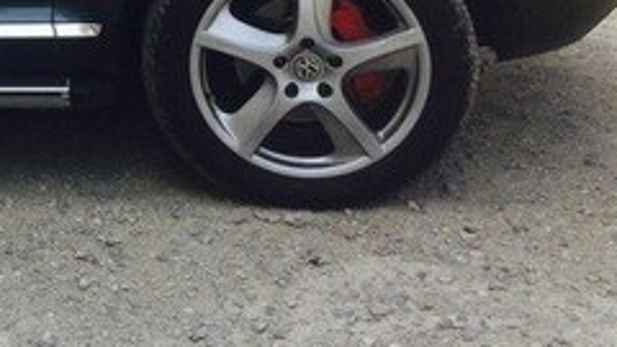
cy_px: -114
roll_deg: +1.9
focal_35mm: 87
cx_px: -193
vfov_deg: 13.4
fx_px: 1423
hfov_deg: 21.9
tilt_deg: -8.2
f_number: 2.2
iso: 32
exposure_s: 1/1953
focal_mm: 4.15
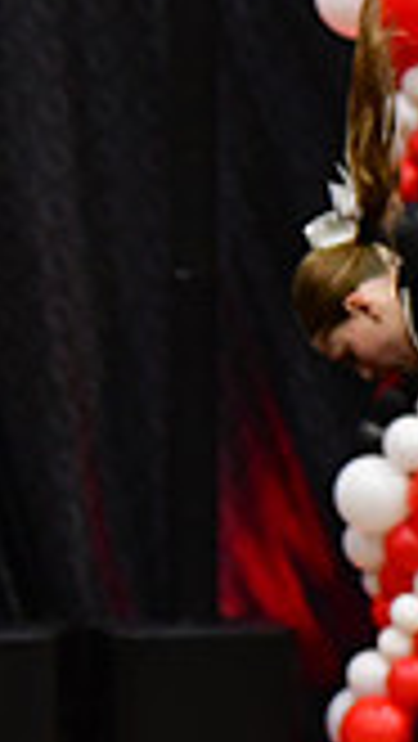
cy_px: 641
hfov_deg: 2.1
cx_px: 1227
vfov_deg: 3.7
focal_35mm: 578
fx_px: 11372
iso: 4000
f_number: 3.5
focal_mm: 105
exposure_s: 1/500
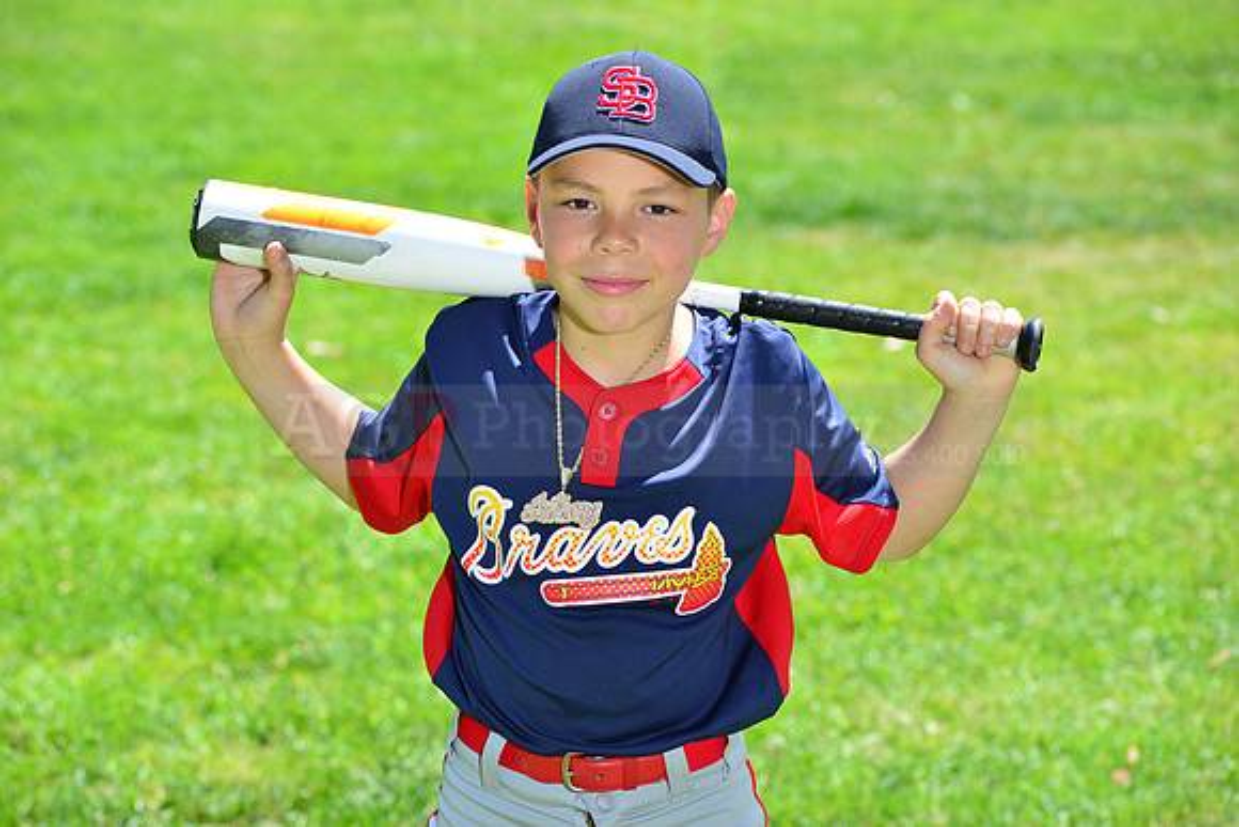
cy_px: 414
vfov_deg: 9.5
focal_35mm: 145
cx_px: 620
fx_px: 4991
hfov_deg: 14.2
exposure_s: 1/200
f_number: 8
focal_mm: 145
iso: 200
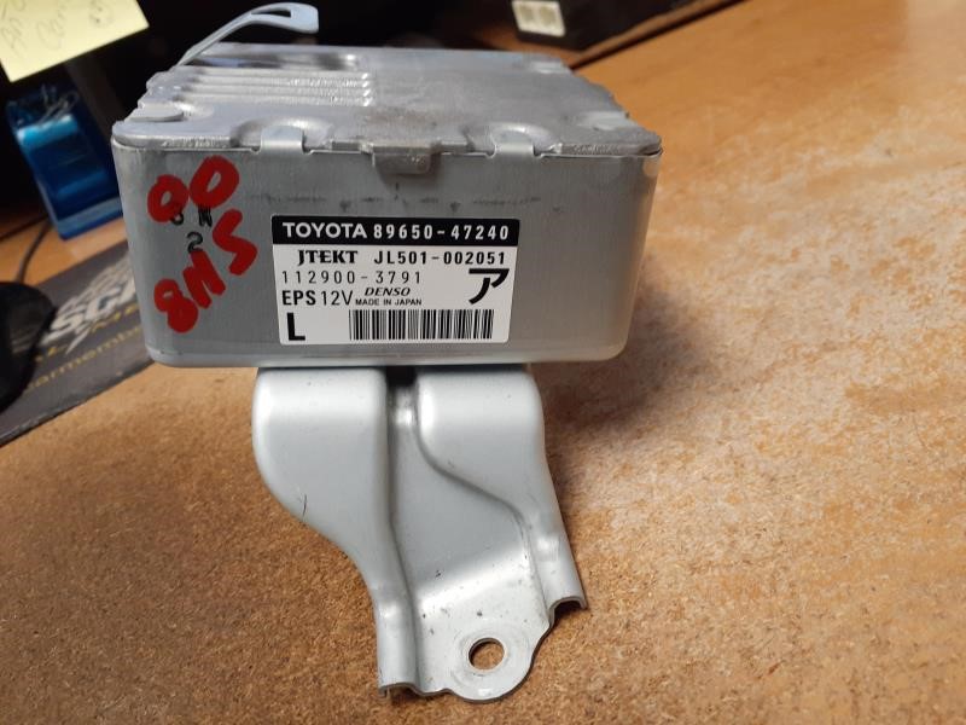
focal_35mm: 27
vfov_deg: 51.4
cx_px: 483
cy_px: 362
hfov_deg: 65.3
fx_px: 753
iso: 320
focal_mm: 3.6
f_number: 1.9
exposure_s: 1/40
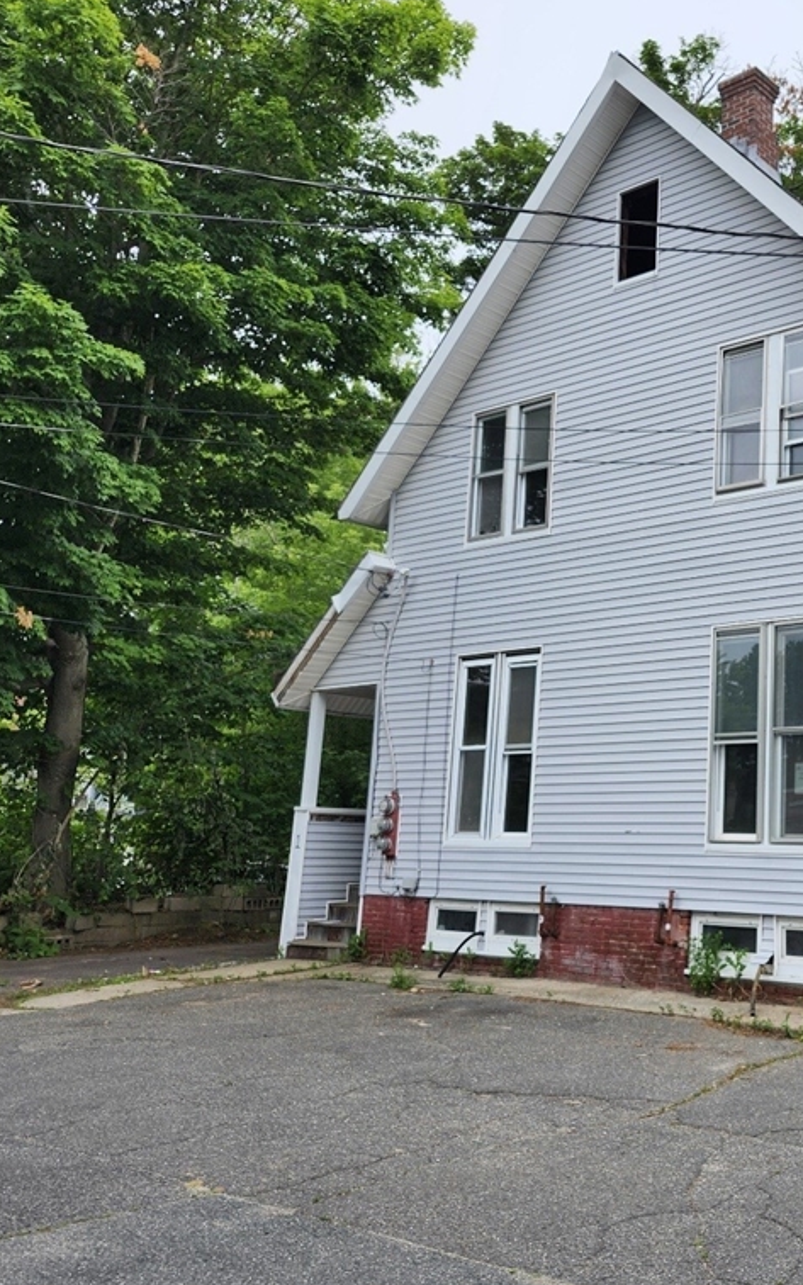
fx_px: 1156
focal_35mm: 33
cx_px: 786
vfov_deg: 58.1
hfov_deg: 35.1
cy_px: 642
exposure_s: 1/833
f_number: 1.8
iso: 25
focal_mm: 5.54
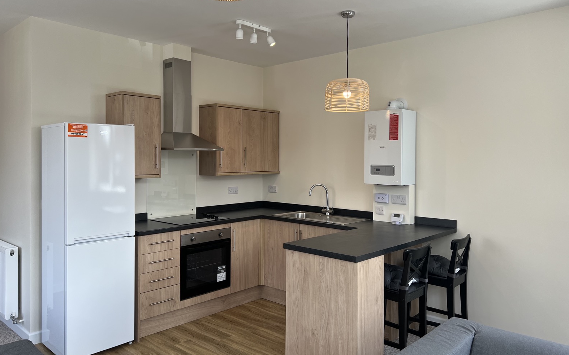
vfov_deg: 44.5
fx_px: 434
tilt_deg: +0.4
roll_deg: +0.0
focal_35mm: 28
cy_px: 160
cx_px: 282
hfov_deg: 66.5
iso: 50
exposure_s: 1/346
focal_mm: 5.7
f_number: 1.5
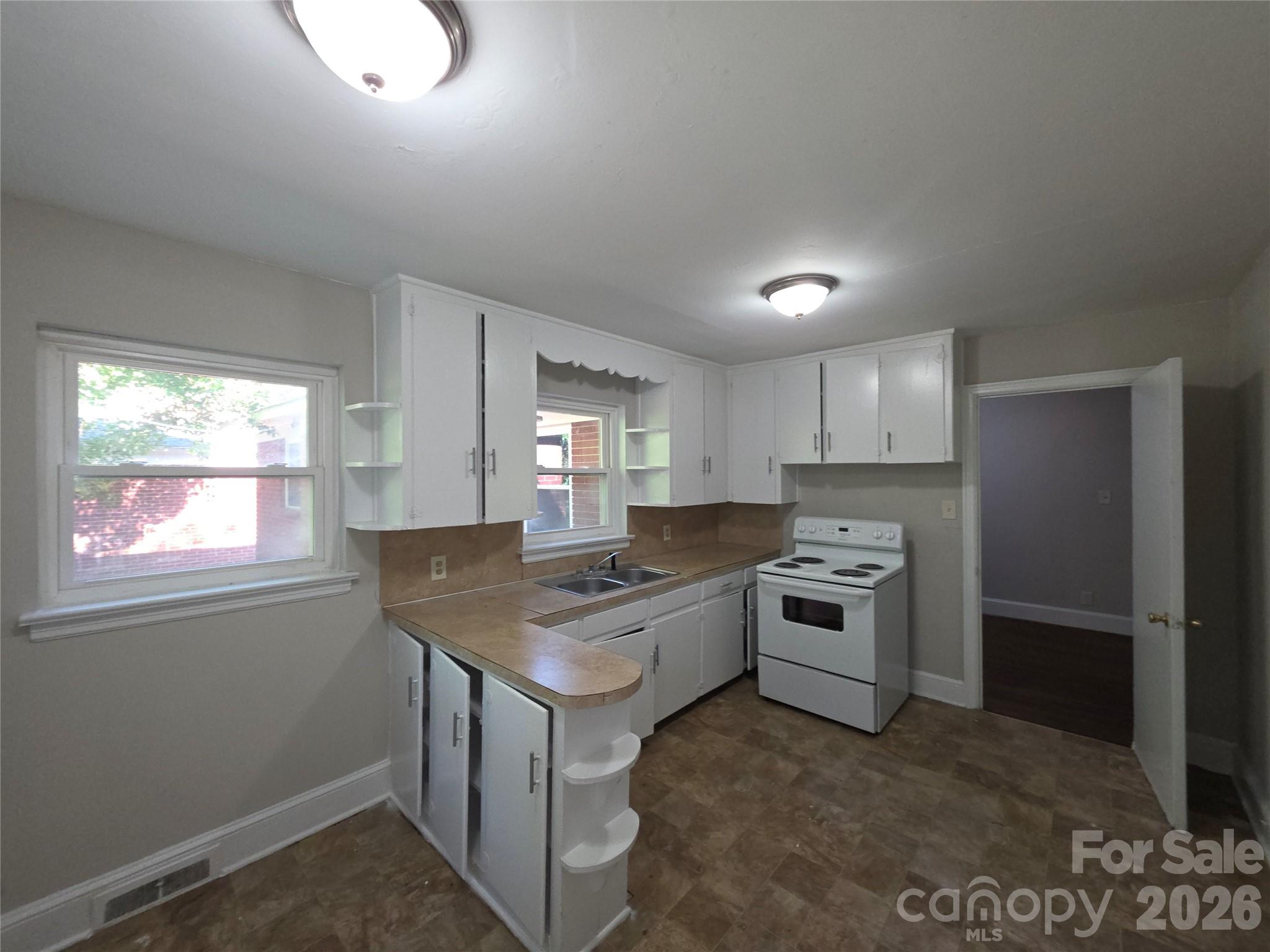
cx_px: 635
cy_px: 476
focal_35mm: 13
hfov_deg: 106.2
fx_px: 477
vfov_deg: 89.9
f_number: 1.9
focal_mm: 2.2
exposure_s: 1/60
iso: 160
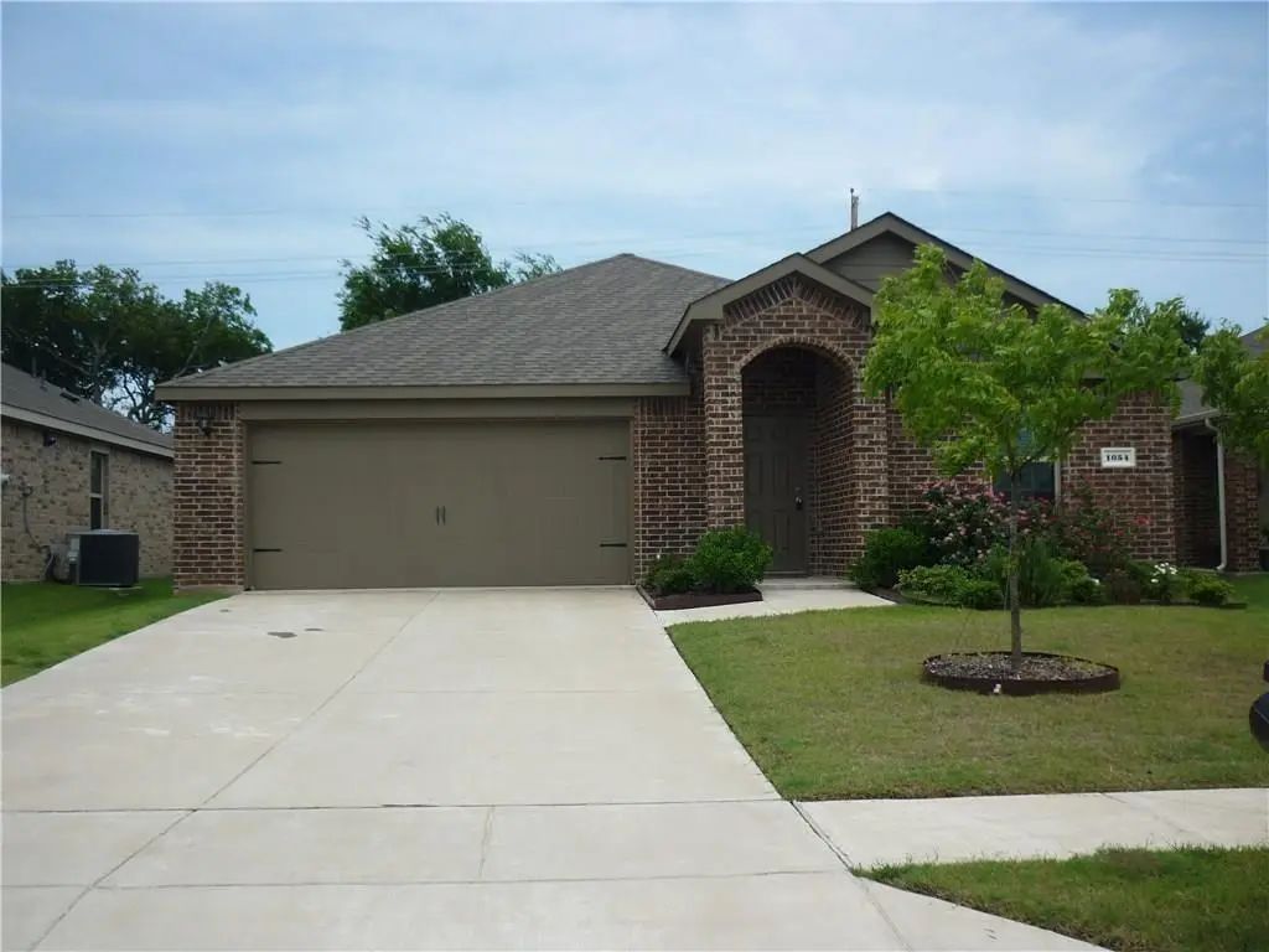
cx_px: 634
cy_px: 476
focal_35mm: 33
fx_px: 1210
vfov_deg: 42.9
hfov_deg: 55.4
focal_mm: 5.5
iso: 80
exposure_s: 1/200
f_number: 8
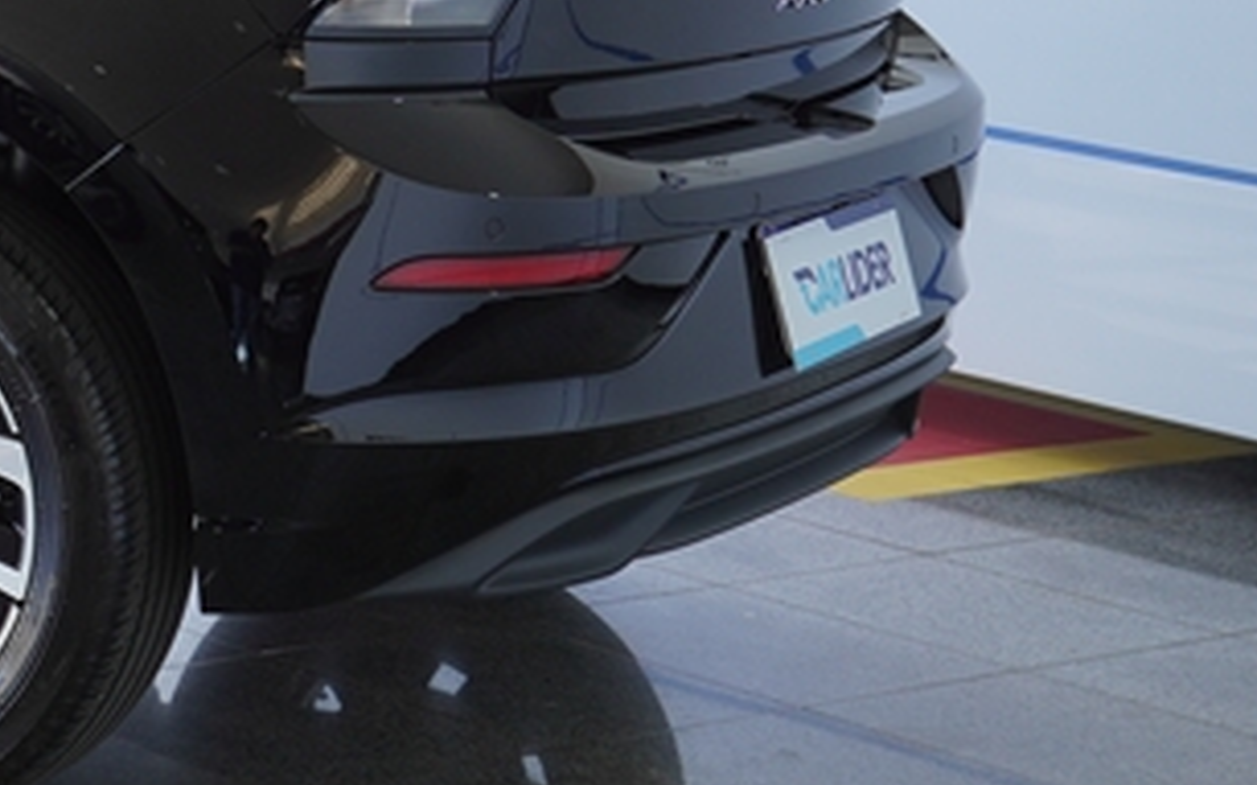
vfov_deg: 9.8
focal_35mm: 133
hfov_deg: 14.7
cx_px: -596
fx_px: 4555
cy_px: 2
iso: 160
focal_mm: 26
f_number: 4
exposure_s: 1/60
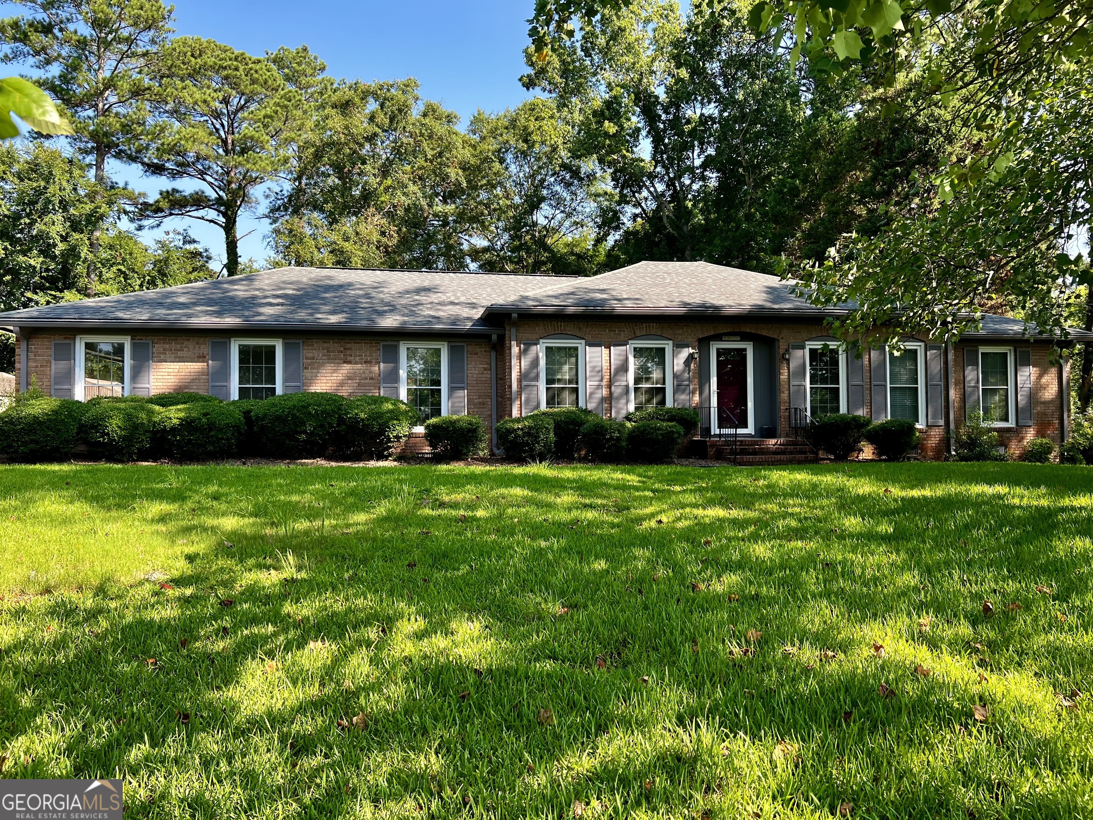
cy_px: 410
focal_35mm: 26
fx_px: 821
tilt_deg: +1.7
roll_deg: +0.8
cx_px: 546
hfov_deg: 67.3
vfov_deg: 53.1
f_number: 1.5
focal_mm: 5.7
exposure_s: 1/621
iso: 50
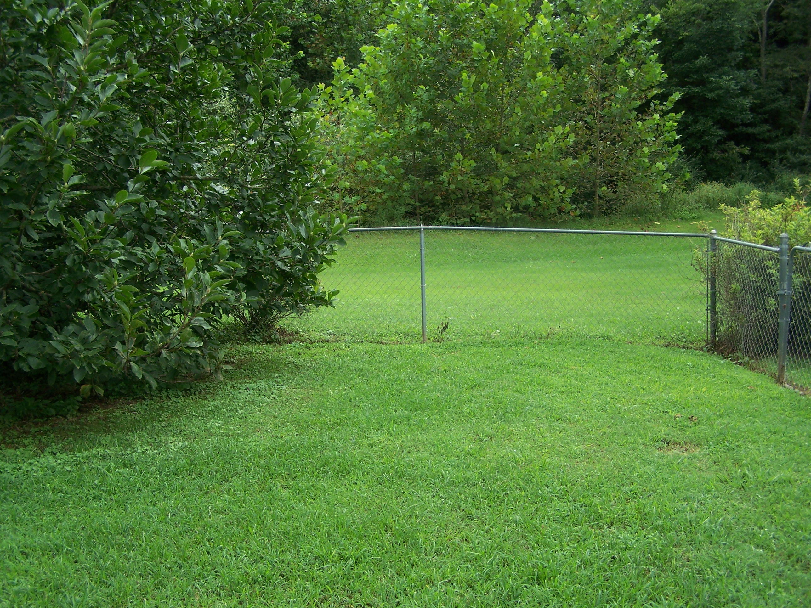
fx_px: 890
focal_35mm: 38
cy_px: 304
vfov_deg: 37.7
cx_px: 406
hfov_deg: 49.0
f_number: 2.8
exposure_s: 1/400
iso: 80
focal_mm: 6.3
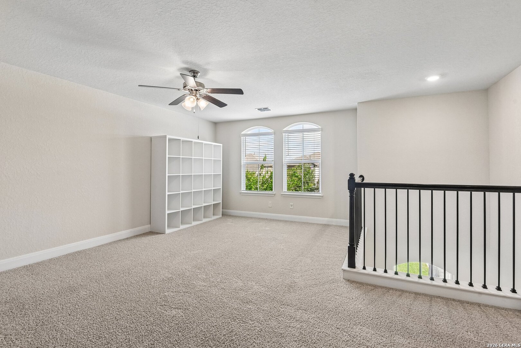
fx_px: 232
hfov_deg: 96.7
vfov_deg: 73.7
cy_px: 174
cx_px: 260
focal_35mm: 16
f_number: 8
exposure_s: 1/20
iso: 400
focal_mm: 16
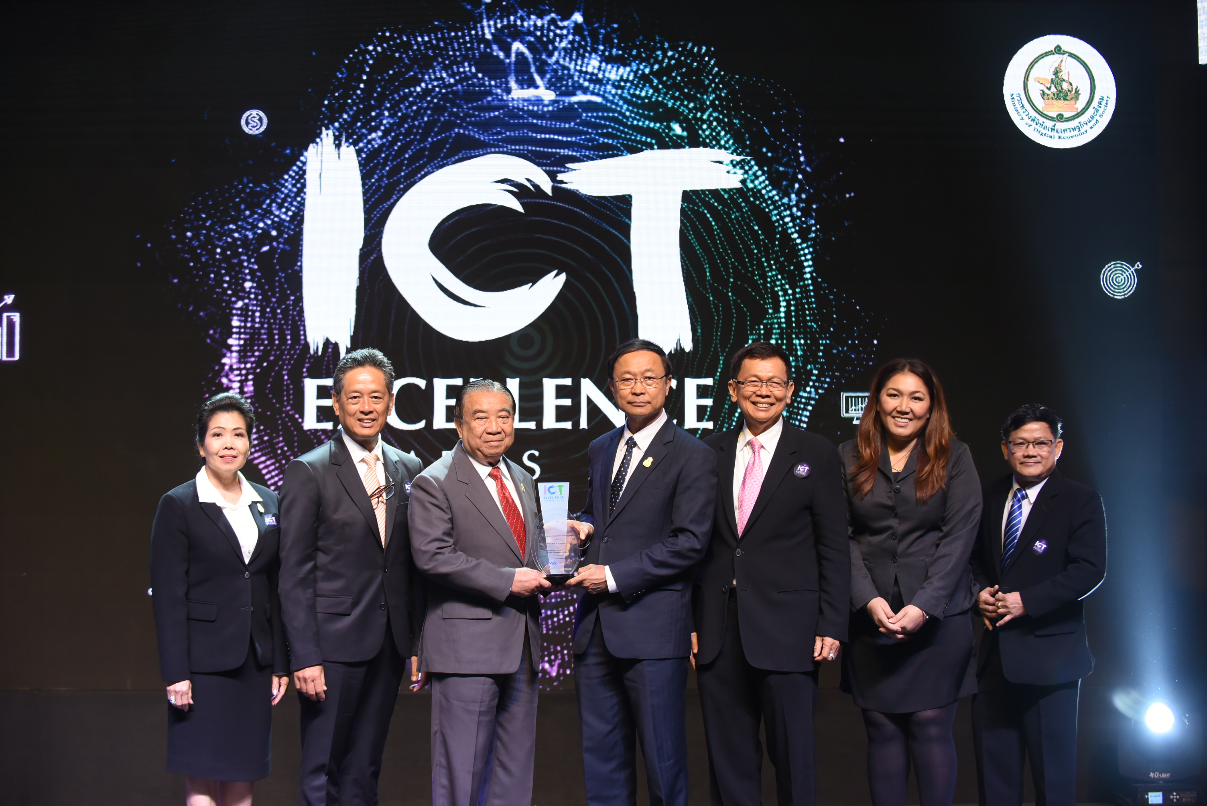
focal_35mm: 78
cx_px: 604
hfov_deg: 26.0
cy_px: 403
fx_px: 2616
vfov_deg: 17.5
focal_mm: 78
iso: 1600
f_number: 4
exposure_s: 1/320
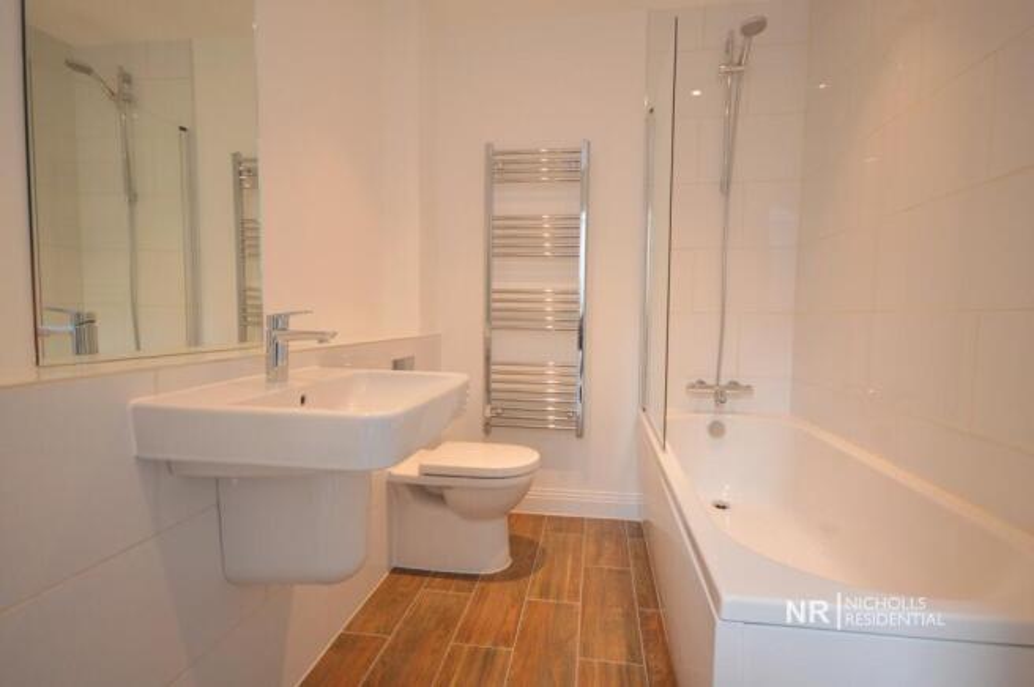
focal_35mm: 18
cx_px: 517
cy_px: 344
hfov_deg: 90.1
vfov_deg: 67.3
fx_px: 516
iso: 800
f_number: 4.5
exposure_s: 1/50
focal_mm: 12
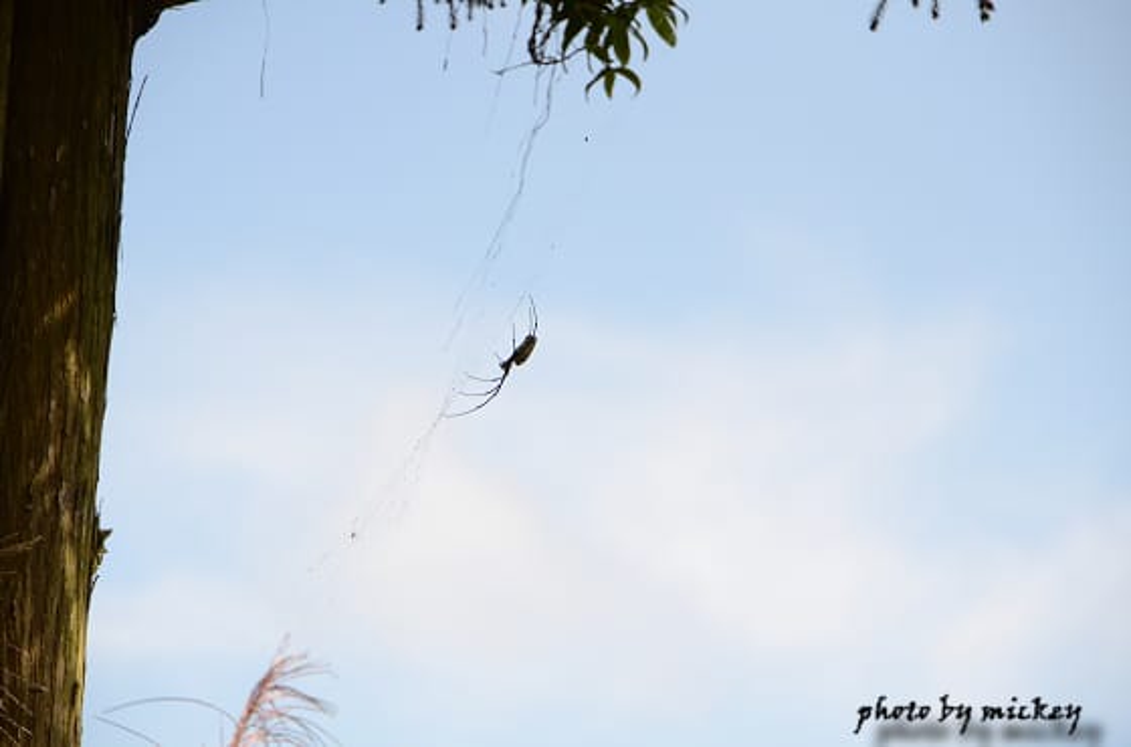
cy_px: 374
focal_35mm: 210
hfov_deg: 9.8
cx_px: 566
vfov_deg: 6.5
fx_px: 6579
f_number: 6.3
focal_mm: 140
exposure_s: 1/4000
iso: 1600
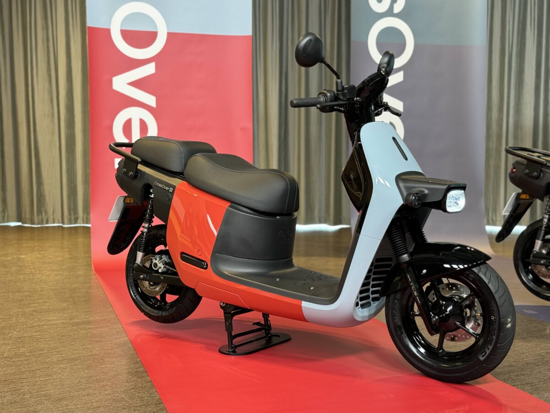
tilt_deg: -4.1
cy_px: 206
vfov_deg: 30.3
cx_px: 275
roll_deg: -0.1
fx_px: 763
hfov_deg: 39.7
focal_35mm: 48
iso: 125
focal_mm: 6.86
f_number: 1.78
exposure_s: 1/60
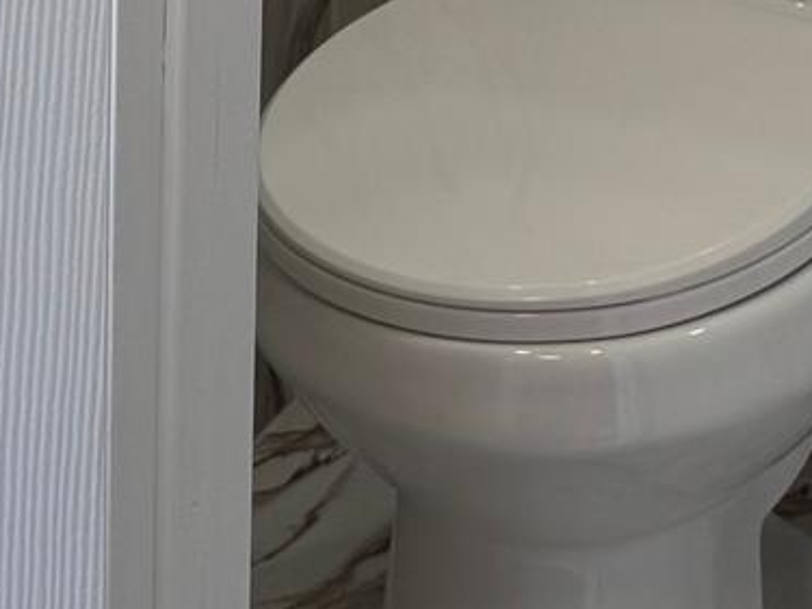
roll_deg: -1.5
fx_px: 3072
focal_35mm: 131
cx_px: 556
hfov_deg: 15.0
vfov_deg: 10.0
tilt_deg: -6.7
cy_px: -800
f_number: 1.78
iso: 64
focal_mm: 6.76
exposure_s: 1/255
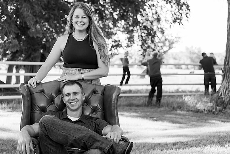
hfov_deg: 23.9
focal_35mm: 85
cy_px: 77
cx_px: 115
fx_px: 543
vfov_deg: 16.1
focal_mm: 85
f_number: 5.6
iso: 500
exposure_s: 1/500
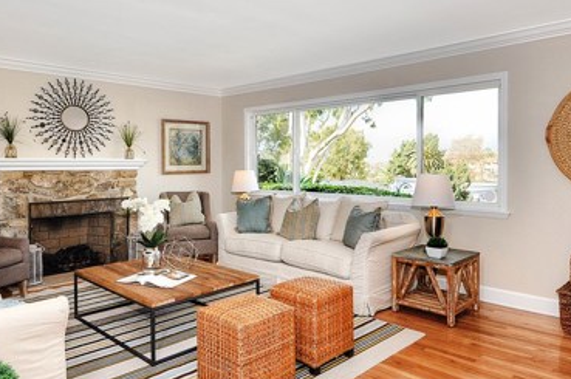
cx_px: 305
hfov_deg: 69.4
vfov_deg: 49.4
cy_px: 177
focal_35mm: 26
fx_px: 412
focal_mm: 10
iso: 400
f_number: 13
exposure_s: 1/60
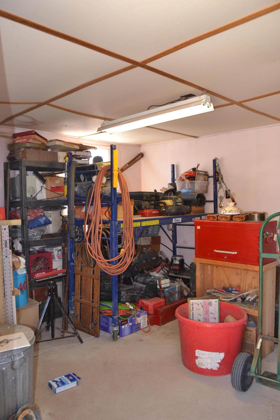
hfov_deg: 47.9
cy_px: 210
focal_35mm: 27
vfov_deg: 67.4
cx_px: 140
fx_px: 315
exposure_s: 1/80
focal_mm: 18
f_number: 4
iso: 400
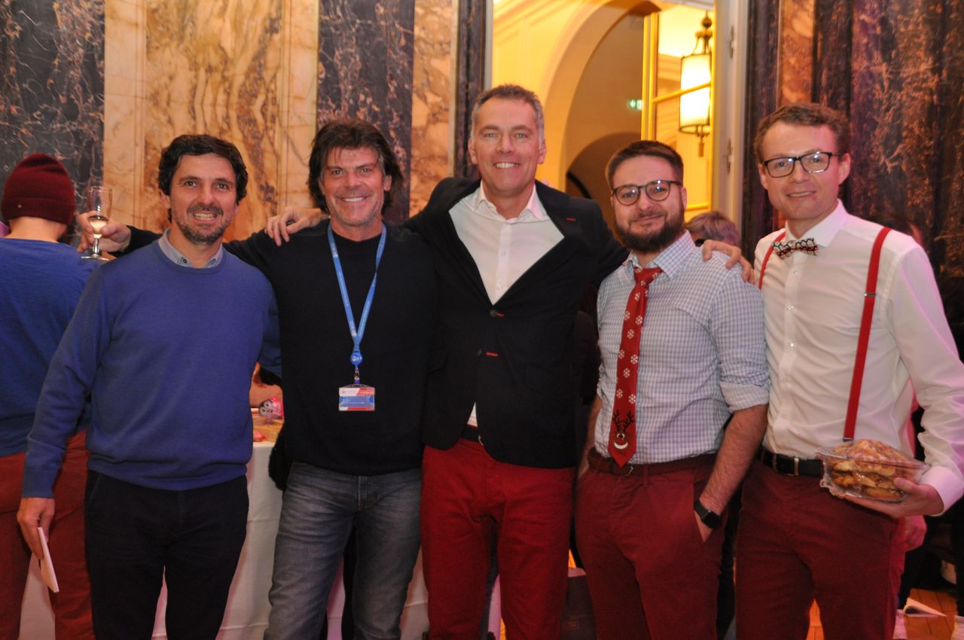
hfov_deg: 49.6
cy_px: 320
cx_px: 482
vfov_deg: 34.1
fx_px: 1043
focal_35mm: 39
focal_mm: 26
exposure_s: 1/60
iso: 800
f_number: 4
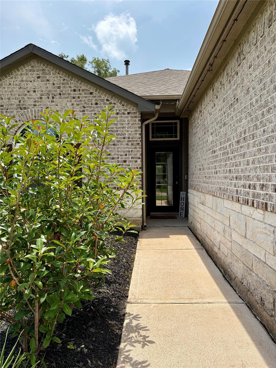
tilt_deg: -0.7
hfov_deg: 53.1
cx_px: 138
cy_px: 184
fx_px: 276
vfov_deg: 67.3
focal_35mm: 26
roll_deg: +1.0
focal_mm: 5.96
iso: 64
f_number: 1.6
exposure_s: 1/4950
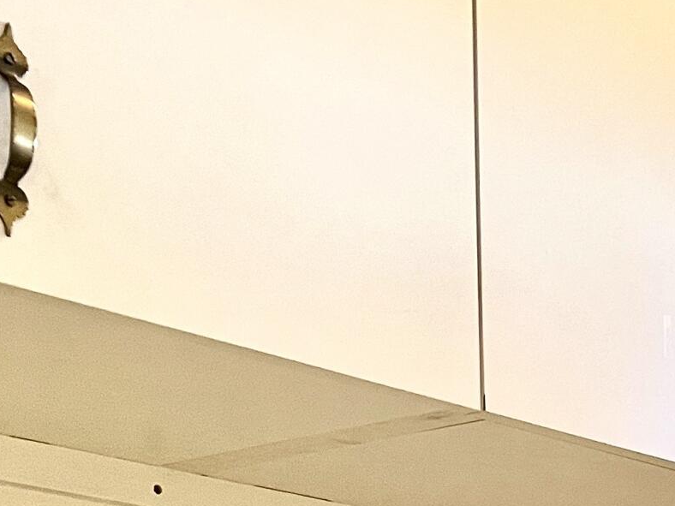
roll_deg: +1.0
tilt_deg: -0.5
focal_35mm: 99
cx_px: 1097
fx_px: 1930
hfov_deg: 17.3
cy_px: 932
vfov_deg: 13.3
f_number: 1.6
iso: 160
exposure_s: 1/60
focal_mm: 4.2
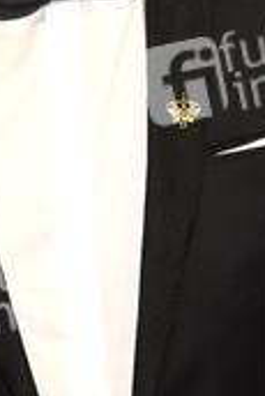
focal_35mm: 470
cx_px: 48
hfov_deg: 2.9
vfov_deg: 4.4
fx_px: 5181
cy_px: -44
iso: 640
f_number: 3.5
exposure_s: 1/500
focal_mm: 135
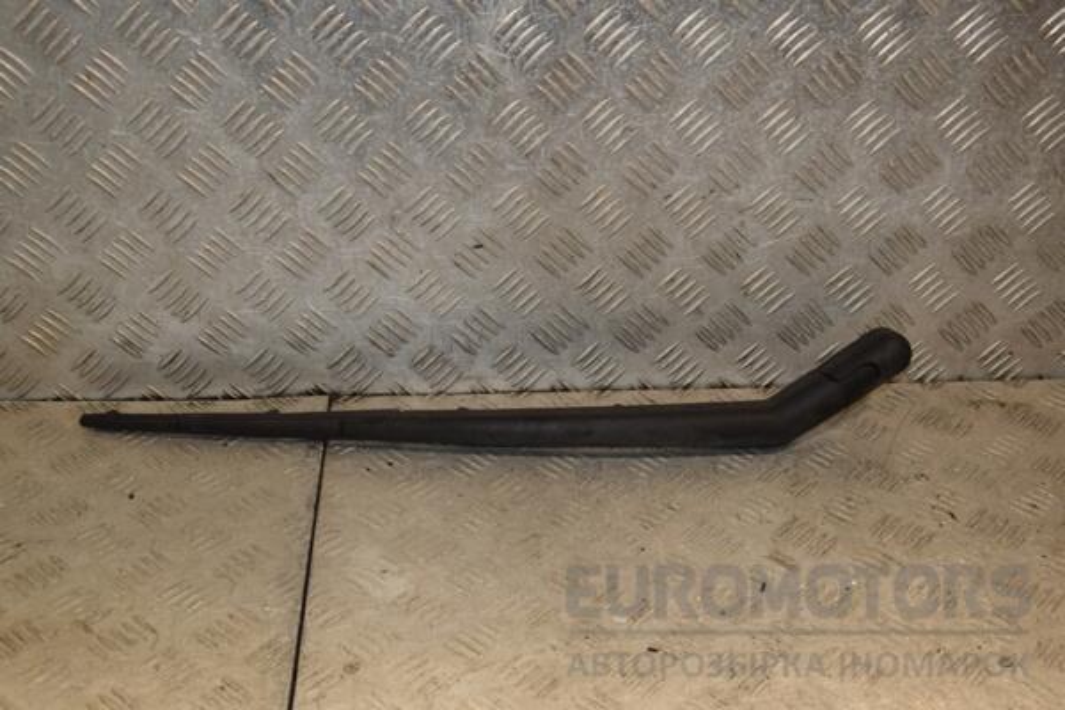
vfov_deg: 26.5
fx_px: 1509
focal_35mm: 51
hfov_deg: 38.9
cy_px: 355
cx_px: 532
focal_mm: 34
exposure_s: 1/200
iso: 800
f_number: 6.3
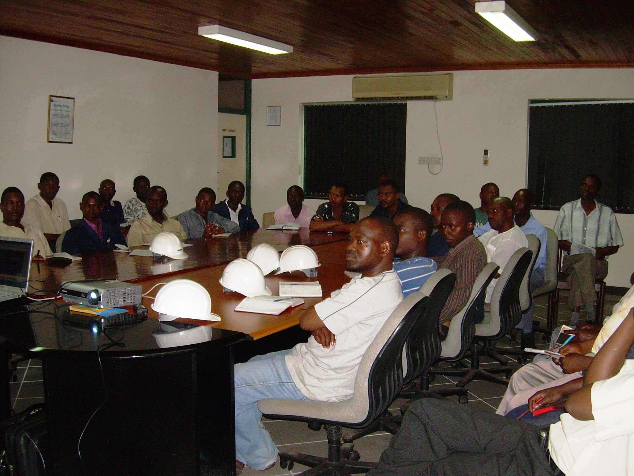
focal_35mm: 38
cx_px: 317
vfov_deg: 37.7
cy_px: 238
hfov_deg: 49.0
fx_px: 696
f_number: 2.8
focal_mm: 6.3
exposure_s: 1/60
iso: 200
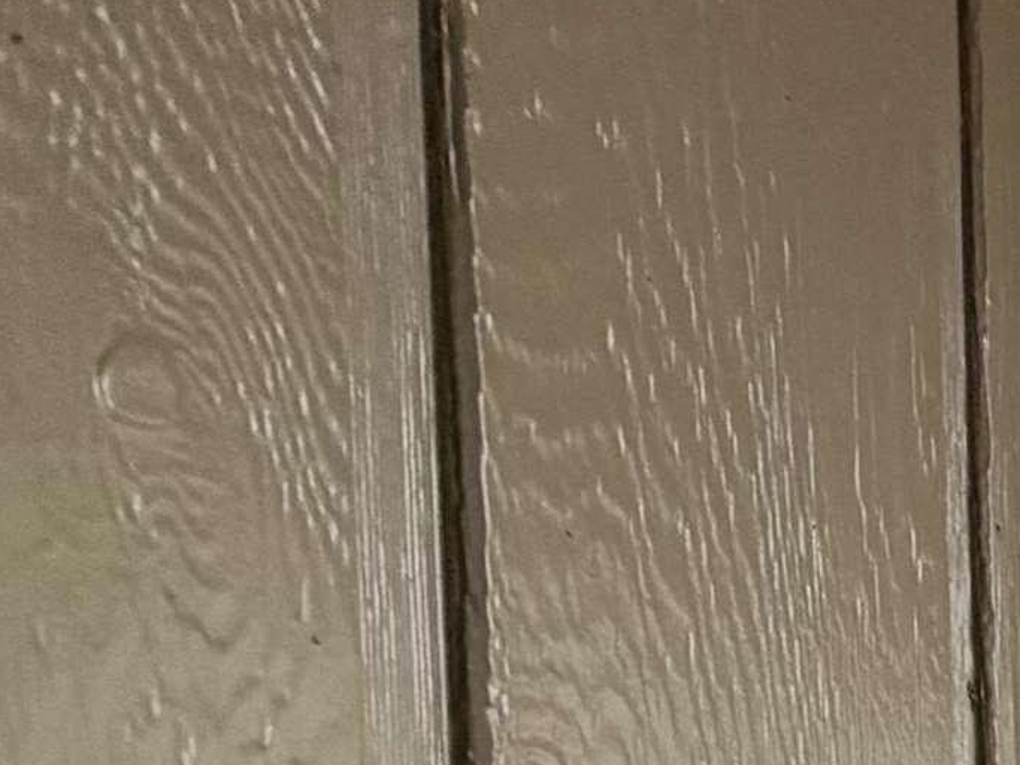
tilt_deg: +0.2
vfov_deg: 19.7
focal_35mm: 63
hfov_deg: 17.2
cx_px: 2218
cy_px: 1201
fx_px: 1856
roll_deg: +2.0
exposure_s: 1/121
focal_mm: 2.22
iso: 100
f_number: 2.2
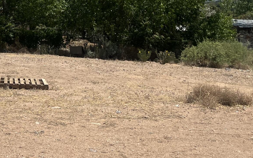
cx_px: -27
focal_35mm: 71
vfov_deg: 17.5
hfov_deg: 26.6
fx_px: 490
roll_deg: +1.7
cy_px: -31
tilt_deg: +3.2
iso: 50
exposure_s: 1/5319
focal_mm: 5.1
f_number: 1.6
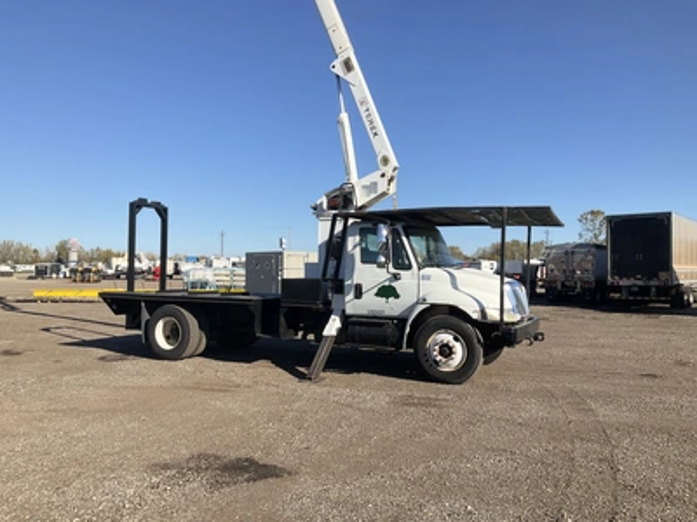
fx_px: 584
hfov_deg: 61.7
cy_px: 261
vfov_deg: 48.2
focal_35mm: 29
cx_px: 348
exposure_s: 1/2058
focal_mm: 3
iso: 25
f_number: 1.8
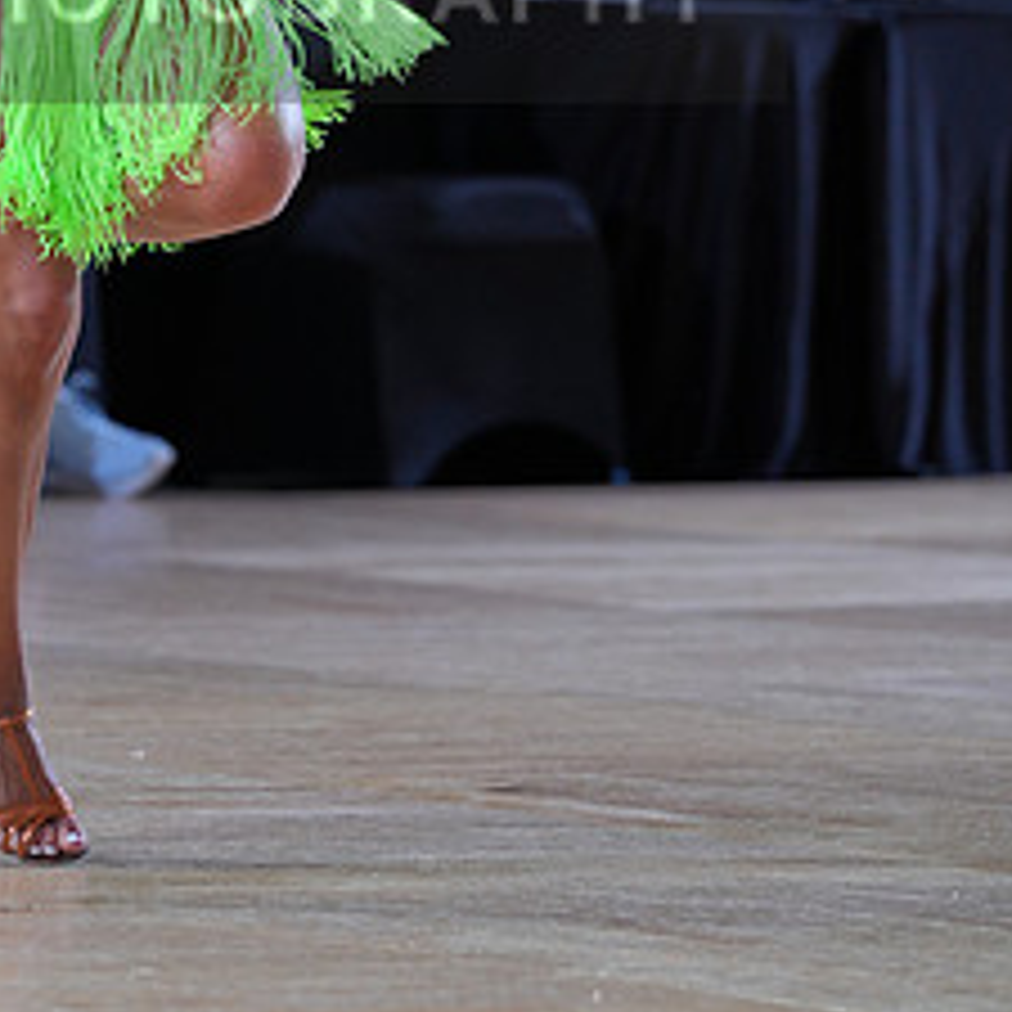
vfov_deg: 4.2
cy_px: -45
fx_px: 13859
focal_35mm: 419
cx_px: 169
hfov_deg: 4.2
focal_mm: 191
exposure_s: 1/400
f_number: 4
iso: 640
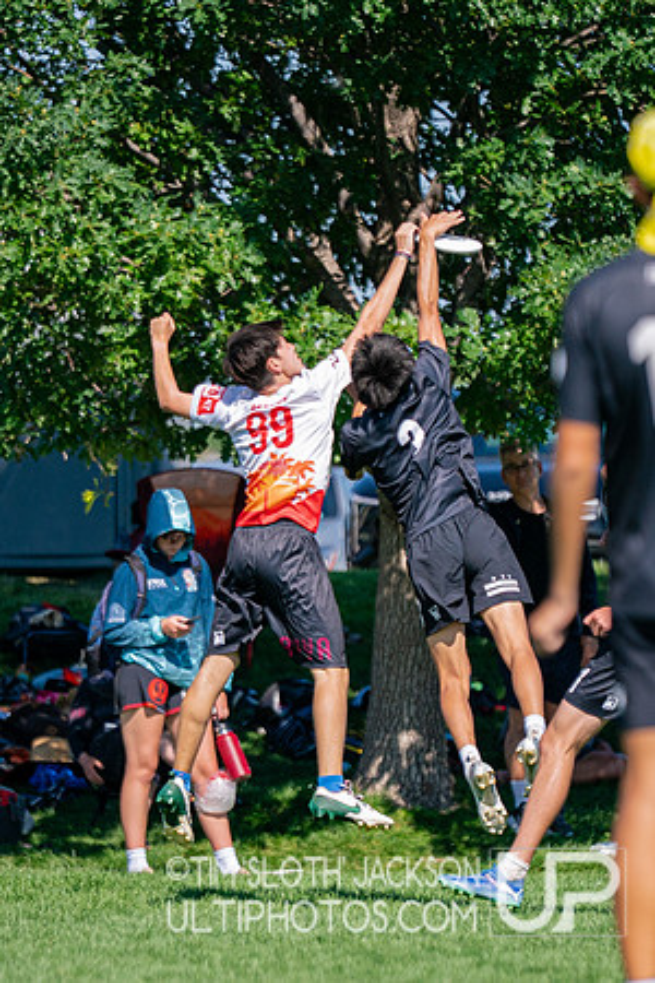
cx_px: 367
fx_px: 10948
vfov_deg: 5.1
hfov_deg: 3.4
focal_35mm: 401
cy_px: 506
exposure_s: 1/6400
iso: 400
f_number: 2.8
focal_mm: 200
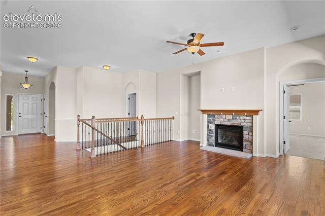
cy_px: 108
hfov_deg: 92.5
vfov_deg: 69.6
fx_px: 156
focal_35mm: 17
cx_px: 162
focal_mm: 11.5
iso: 320
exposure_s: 1/1.25
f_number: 8
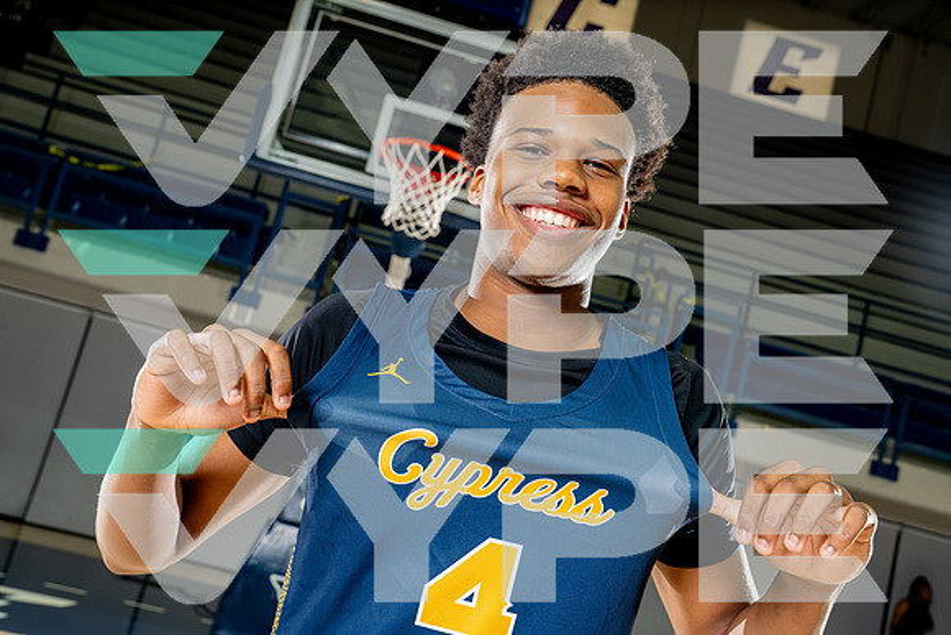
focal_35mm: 38
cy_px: 318
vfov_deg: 35.1
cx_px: 476
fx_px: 1004
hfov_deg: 50.7
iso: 640
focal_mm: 38
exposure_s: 1/250
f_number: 7.1
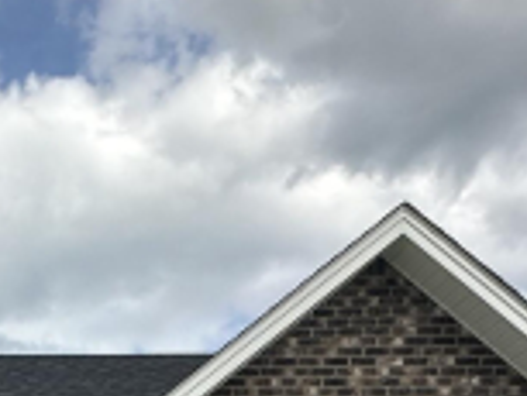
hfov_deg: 27.0
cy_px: 730
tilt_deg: -1.3
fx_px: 929
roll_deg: -1.1
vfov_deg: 18.4
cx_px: -143
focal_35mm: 61
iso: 40
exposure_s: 1/1159
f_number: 2.2
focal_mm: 2.22
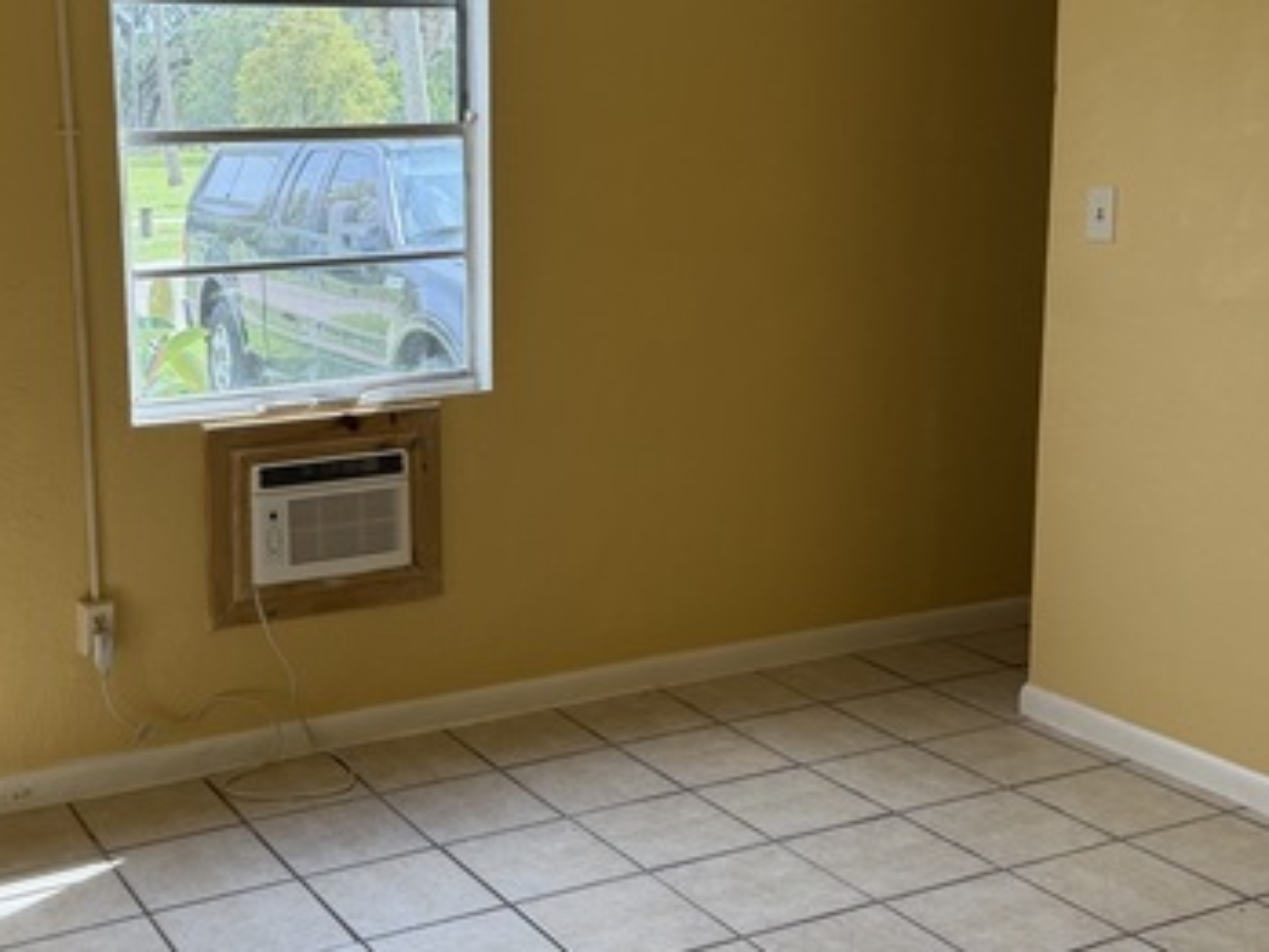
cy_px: 388
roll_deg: +0.4
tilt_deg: -8.5
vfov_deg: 31.4
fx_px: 1686
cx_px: 412
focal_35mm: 46
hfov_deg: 40.7
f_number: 1.78
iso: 100
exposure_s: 1/547
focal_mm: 6.76
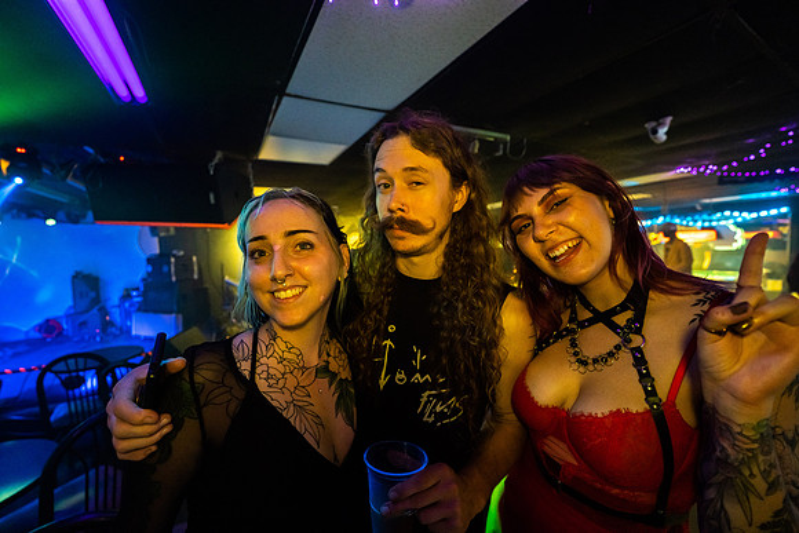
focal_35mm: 14
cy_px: 266
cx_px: 400
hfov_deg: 104.2
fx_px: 311
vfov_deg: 81.2
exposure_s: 1/80
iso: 3200
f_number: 2.8
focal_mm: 14
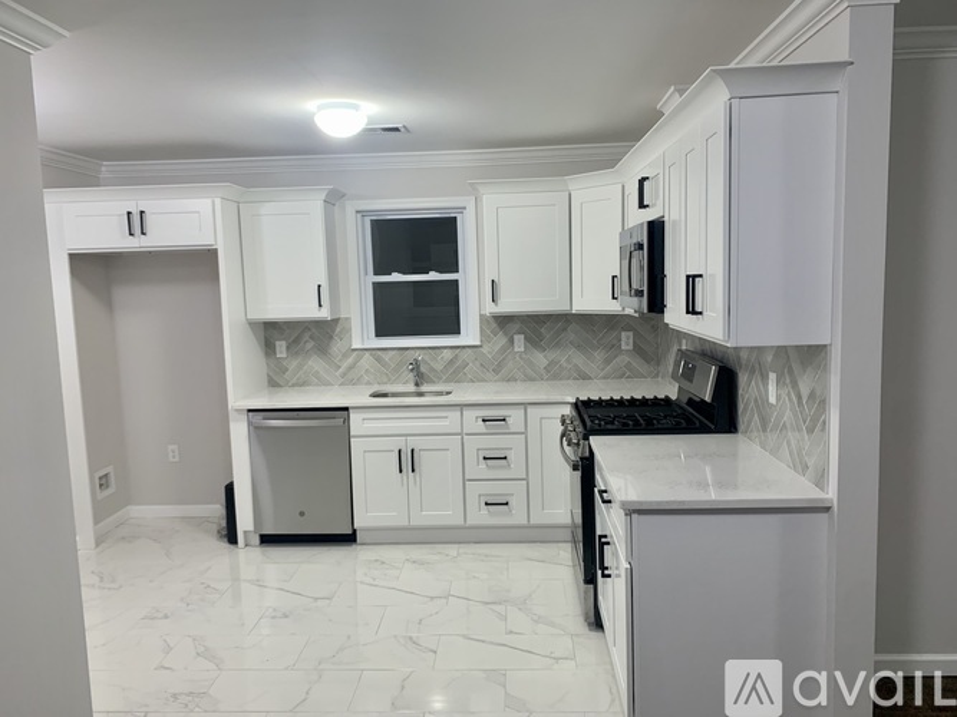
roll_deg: +1.4
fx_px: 719
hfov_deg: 67.3
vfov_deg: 53.0
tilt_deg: -7.1
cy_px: 358
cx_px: 478
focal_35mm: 26
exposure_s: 1/60
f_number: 1.8
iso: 160
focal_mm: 4.25
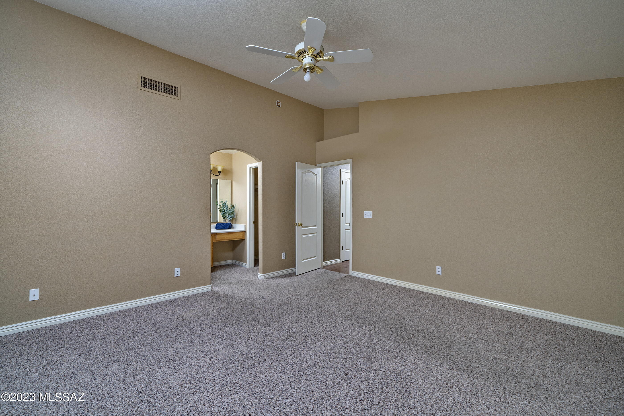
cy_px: 208
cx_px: 312
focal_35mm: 15
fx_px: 260
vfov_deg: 77.3
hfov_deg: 100.4
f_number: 9
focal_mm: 15
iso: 200
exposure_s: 1/80
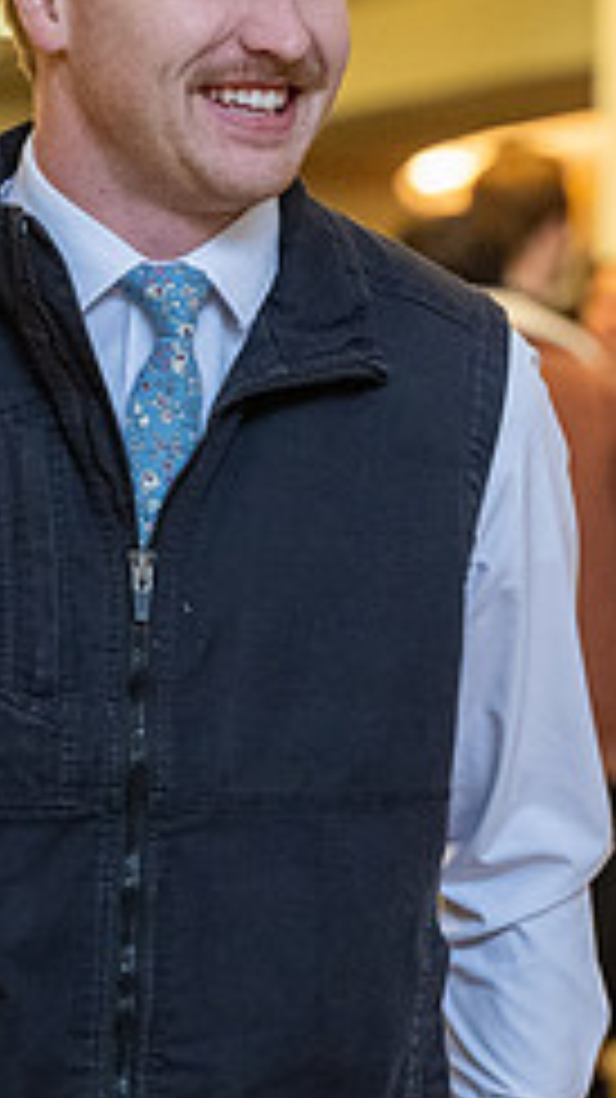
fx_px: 5903
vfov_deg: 10.6
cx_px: 552
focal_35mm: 203
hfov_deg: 6.0
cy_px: 571
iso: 3200
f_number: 2.8
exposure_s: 1/400
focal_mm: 70
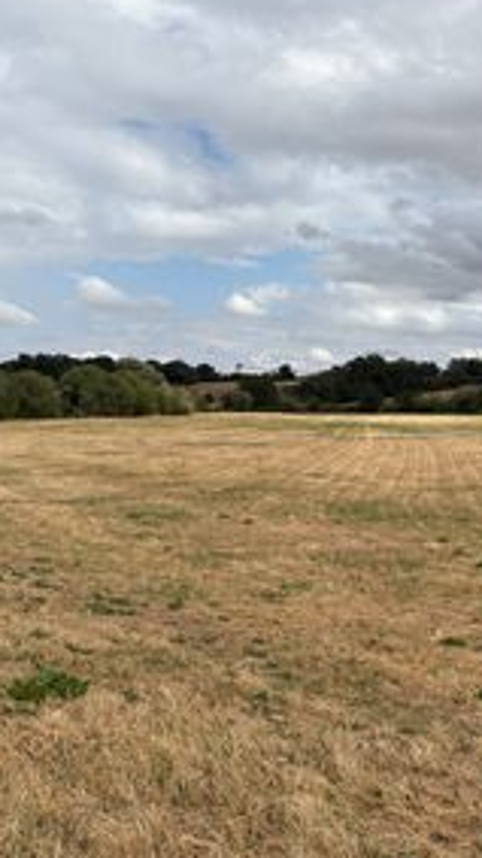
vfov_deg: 50.5
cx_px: 403
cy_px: 415
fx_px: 910
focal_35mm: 40
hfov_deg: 28.9
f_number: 1.6
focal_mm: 5.96
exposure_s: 1/5814
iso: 50
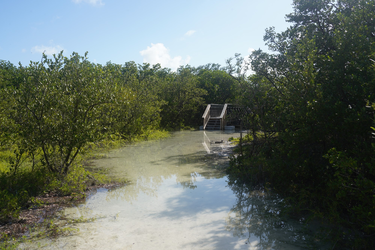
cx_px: 188
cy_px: 125
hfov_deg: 57.2
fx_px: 344
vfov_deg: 40.0
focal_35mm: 33
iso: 100
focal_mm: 33
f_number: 14
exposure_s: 1/100
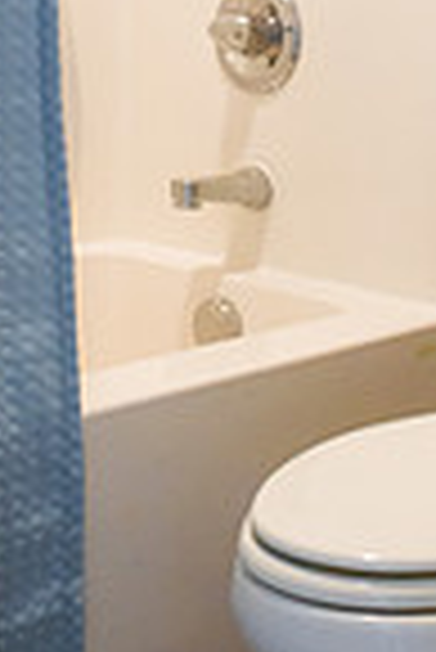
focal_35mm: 87
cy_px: 31
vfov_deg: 22.6
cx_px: 283
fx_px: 1577
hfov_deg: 15.7
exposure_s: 1/50
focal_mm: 28
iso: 2800
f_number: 8
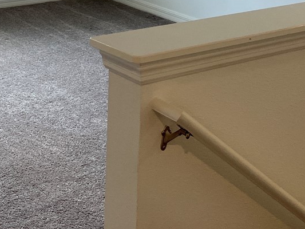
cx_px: 2
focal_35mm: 84
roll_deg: -1.2
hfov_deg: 22.4
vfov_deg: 16.1
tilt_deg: -6.4
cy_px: -113
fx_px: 740
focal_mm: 3.99
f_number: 1.8
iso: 50
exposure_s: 1/60
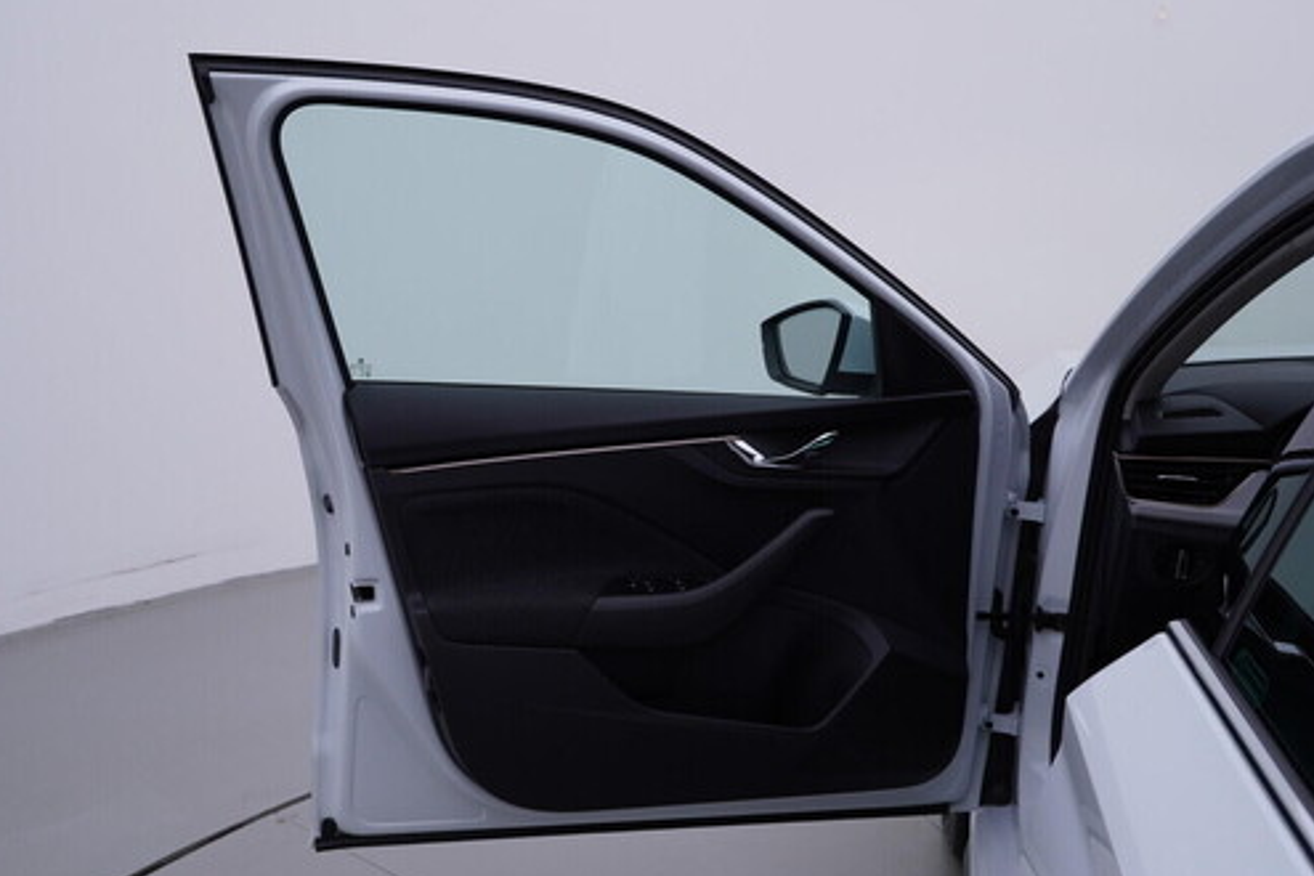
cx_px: 608
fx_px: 1460
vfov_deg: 33.4
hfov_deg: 48.4
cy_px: 463
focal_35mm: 40
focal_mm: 24
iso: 125
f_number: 4.5
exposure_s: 1/100
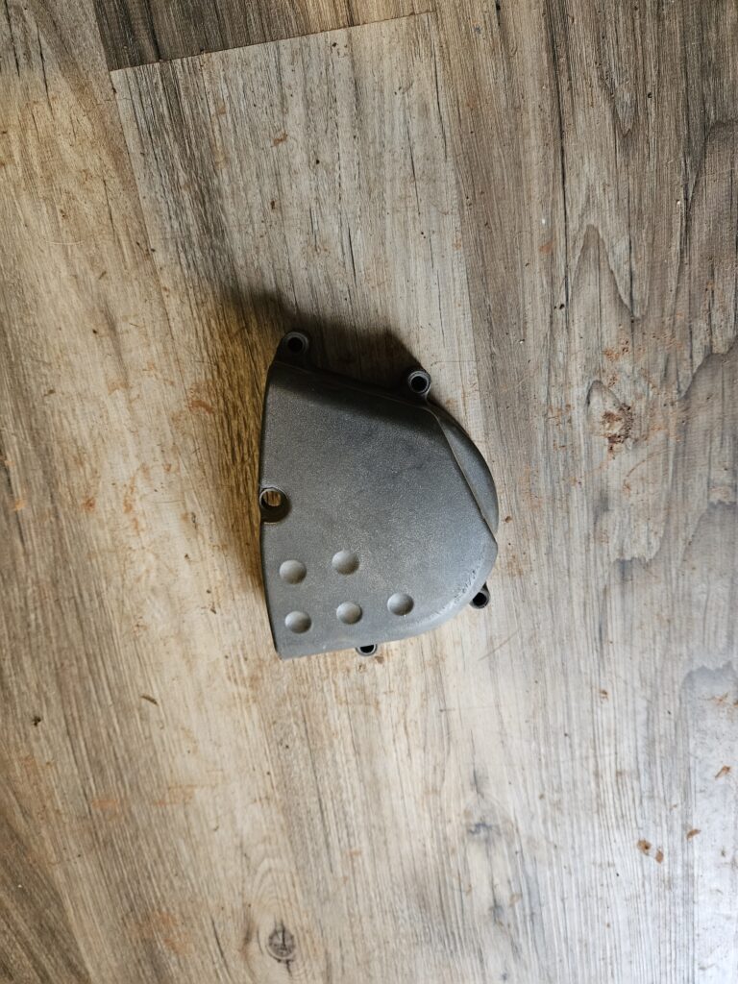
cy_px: 492
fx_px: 654
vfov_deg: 73.9
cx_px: 369
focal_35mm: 23
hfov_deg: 58.9
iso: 640
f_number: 1.8
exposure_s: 1/120
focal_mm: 5.4
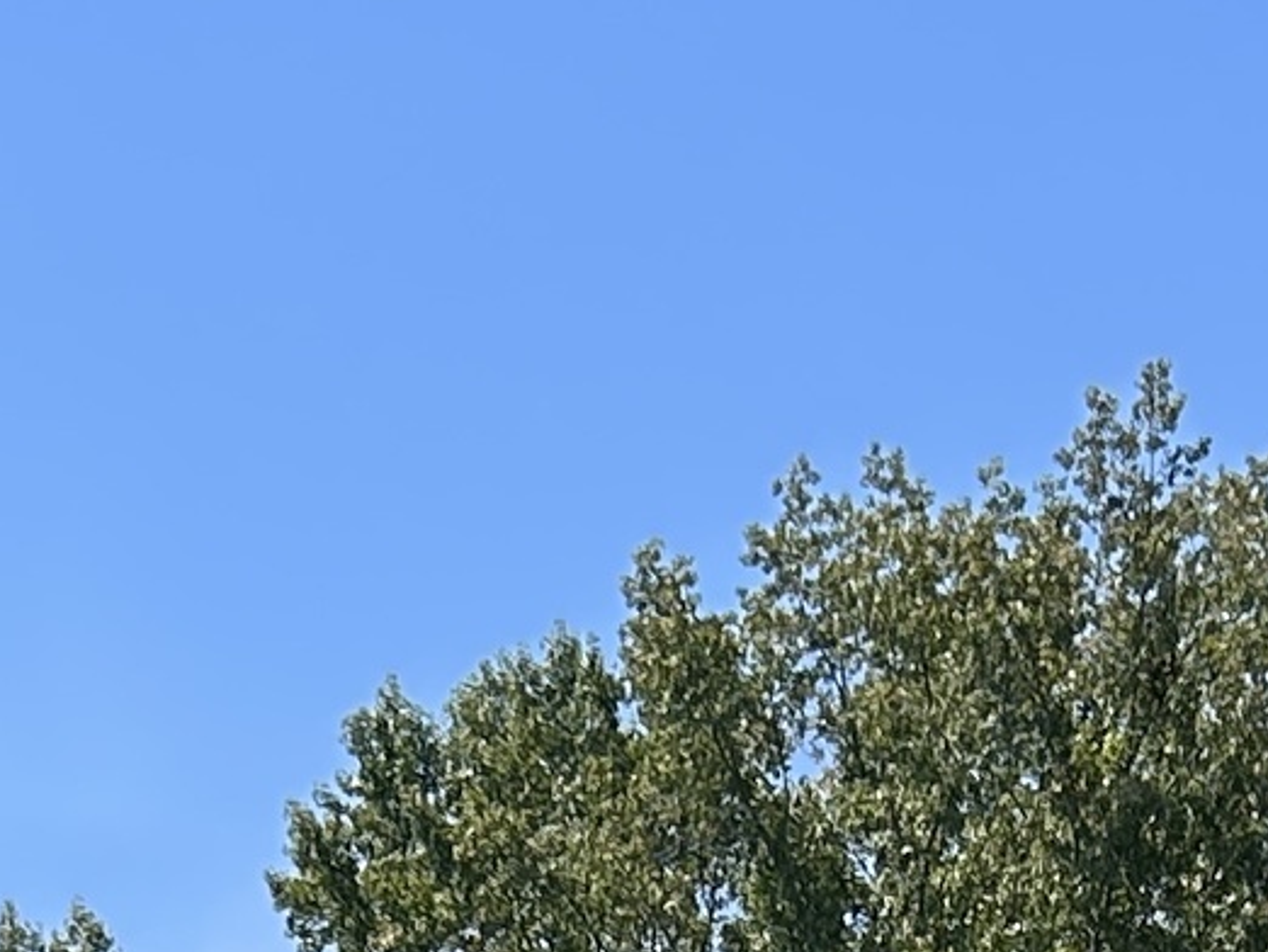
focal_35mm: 153
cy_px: 2795
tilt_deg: -5.3
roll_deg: -1.0
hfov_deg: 12.8
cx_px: 136
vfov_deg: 8.3
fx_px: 5607
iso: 50
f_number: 1.5
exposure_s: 1/2165
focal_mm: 5.7
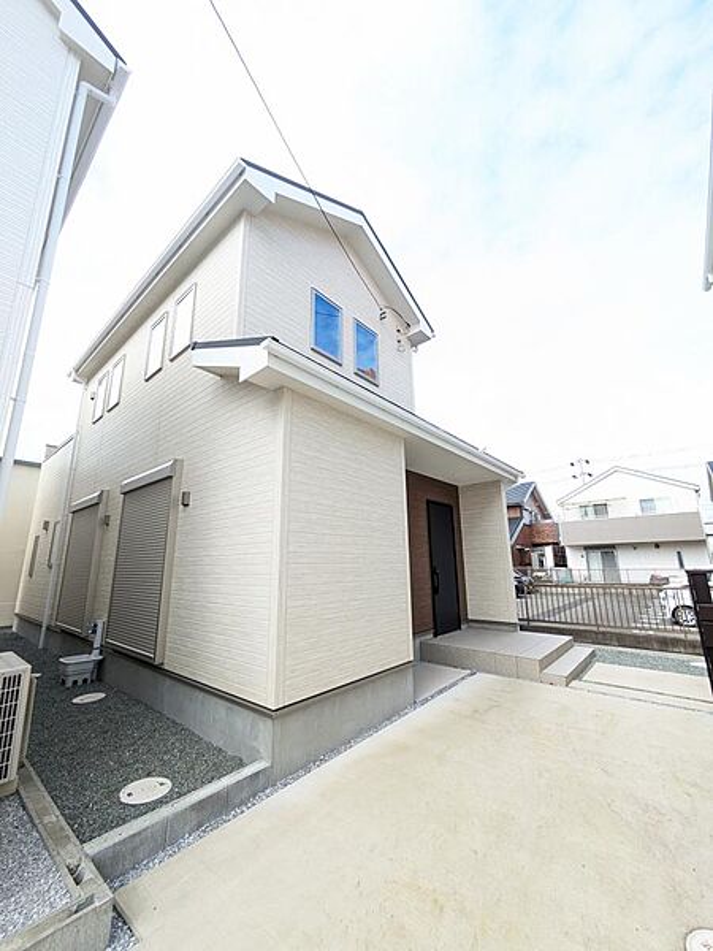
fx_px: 384
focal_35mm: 14
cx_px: 356
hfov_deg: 85.7
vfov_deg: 102.1
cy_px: 476
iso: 49
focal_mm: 1.83
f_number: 2.2
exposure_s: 1/491
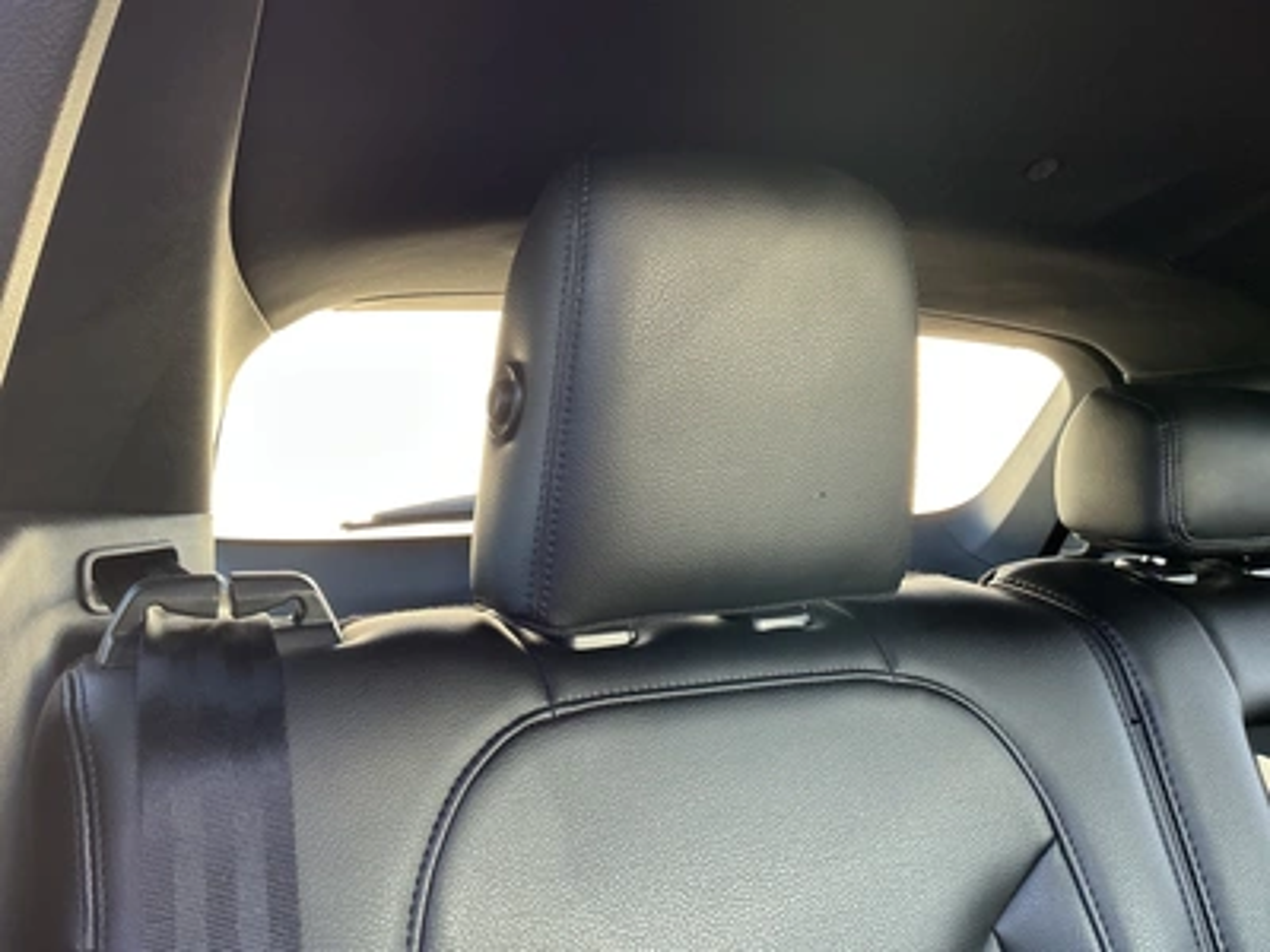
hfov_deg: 63.4
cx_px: 635
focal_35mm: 28
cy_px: 476
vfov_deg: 49.7
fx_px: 1027
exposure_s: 1/60
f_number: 1.8
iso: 100
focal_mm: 3
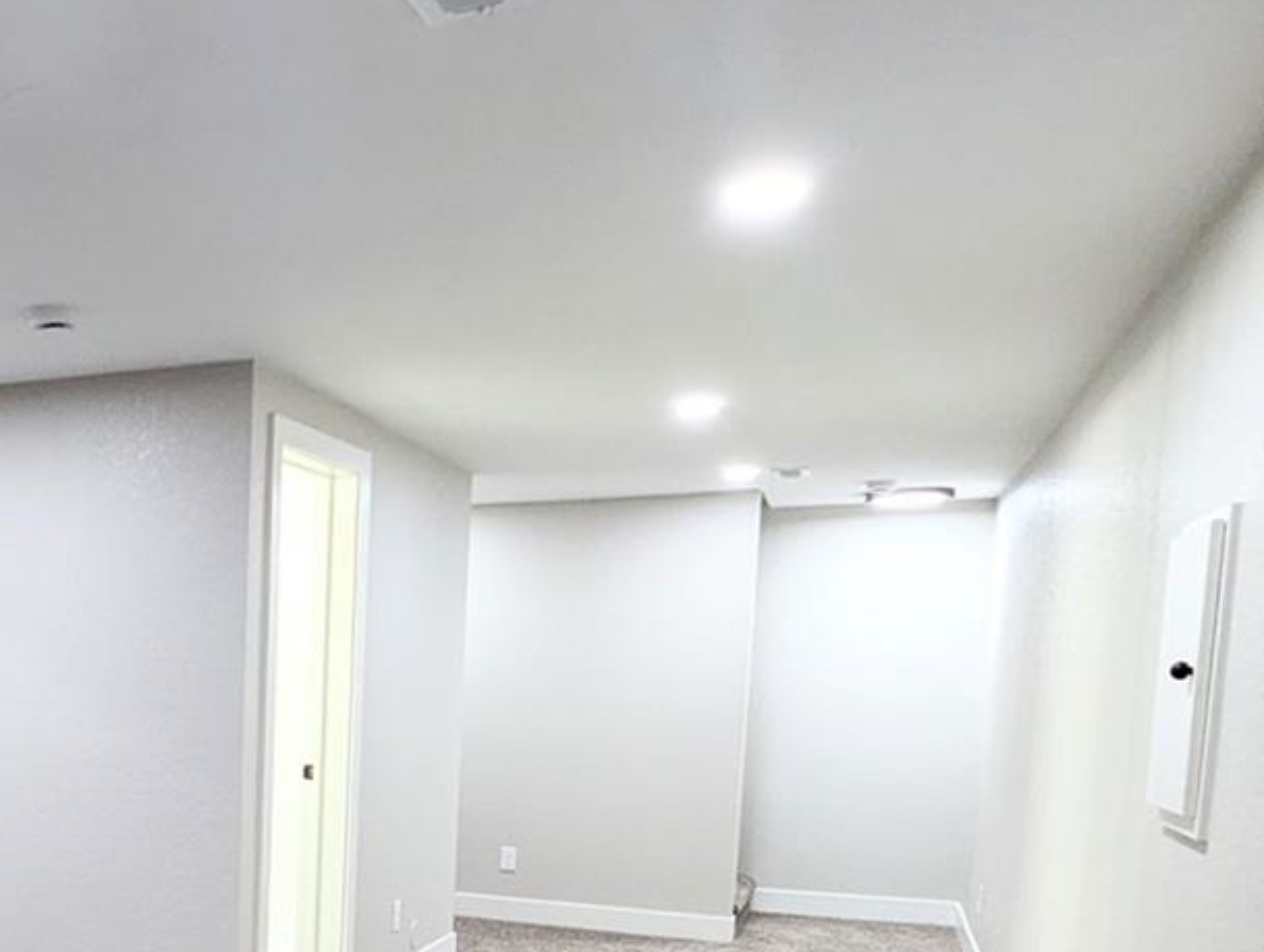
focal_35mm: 34
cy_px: 801
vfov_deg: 39.7
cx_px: 44
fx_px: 1244
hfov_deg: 46.5
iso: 71
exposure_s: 1/24
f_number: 2.2
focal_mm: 1.95
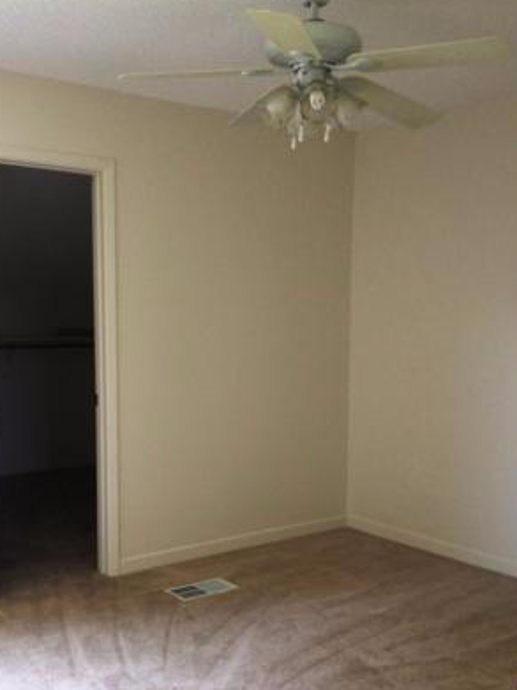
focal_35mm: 43
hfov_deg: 33.5
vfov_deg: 43.7
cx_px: 206
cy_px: 411
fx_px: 857
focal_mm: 4.28
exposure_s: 1/20
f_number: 2.4
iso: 200
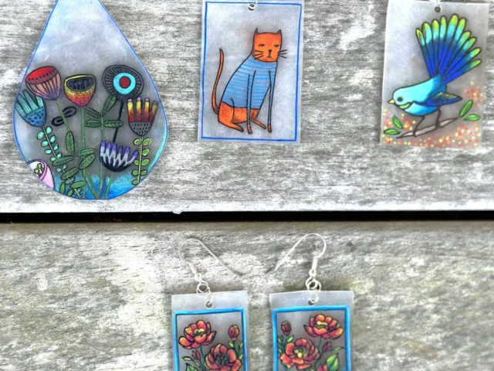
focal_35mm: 48
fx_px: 685
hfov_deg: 39.7
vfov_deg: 30.3
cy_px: 186
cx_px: 247
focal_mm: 6.86
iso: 80
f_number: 1.78
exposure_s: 1/239
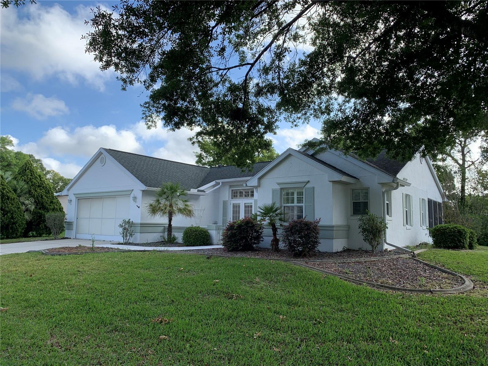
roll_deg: -1.5
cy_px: 183
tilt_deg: +5.9
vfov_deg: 53.1
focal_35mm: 26
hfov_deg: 67.3
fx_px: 367
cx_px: 244
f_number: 1.8
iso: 25
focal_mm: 4.25
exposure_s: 1/903
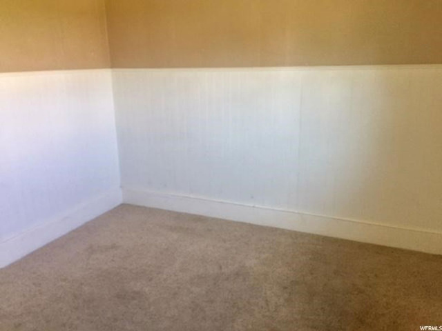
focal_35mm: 29
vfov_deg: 48.2
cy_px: 166
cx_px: 221
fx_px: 370
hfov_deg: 61.7
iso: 100
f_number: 2.2
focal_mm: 4.15
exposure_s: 1/30
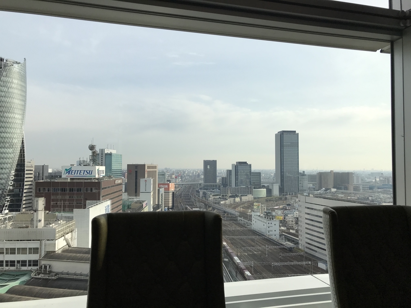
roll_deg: +0.0
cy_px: 154
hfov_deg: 63.4
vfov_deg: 49.7
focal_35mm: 28
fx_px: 332
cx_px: 206
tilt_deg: +1.6
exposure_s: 1/2907
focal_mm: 3.99
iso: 20
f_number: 1.8
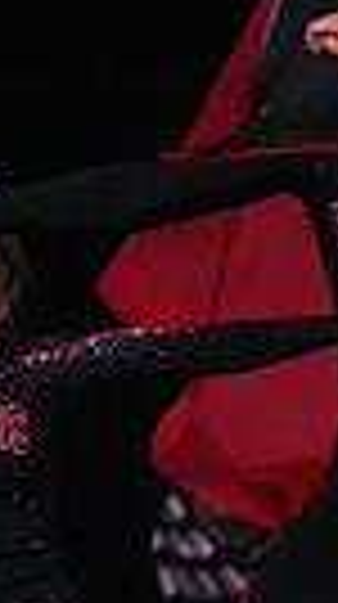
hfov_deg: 1.2
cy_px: 709
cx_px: -771
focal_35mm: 1000
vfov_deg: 2.2
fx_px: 15994
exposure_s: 1/1250
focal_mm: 220
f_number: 5.6
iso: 16000
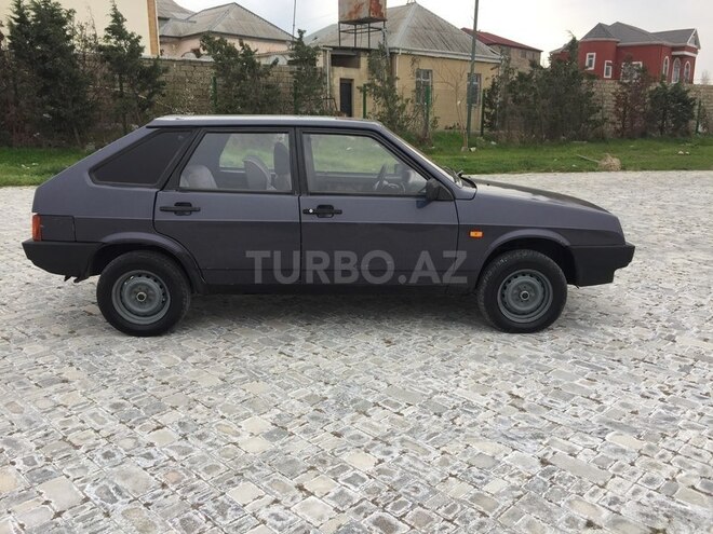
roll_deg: -0.1
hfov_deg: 61.7
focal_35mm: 29
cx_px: 356
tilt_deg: -12.5
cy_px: 267
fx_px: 597
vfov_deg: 48.2
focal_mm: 4.15
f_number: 2.2
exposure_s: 1/388
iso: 32
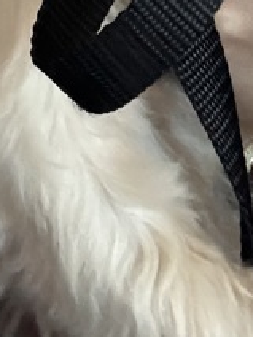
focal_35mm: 145
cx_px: 138
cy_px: -467
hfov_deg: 10.2
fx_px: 1413
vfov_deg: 11.4
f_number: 1.9
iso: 250
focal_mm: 2.69
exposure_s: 1/60
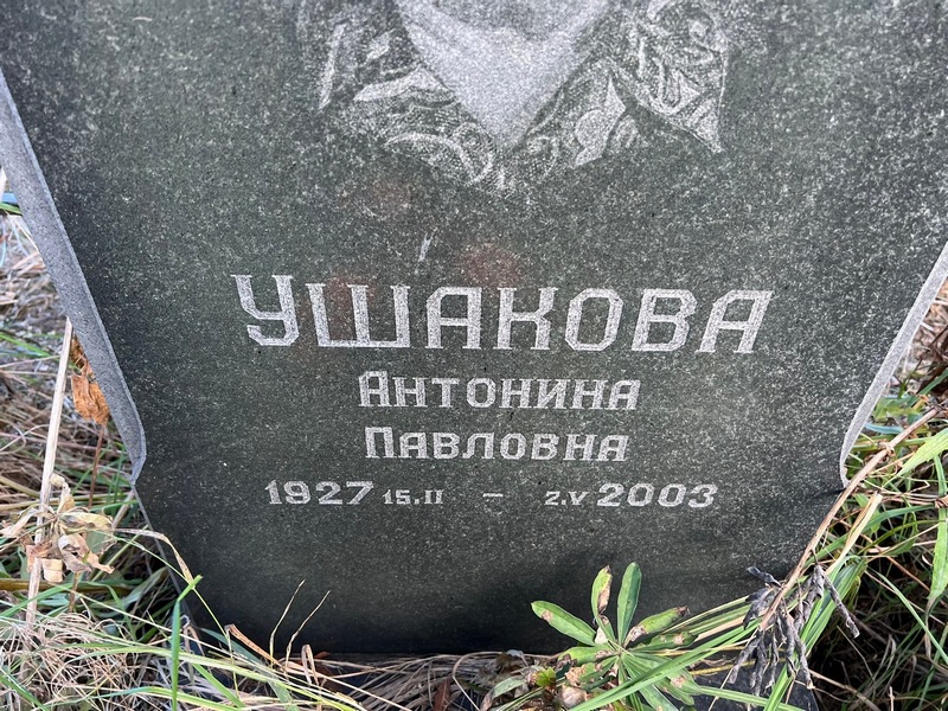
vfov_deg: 53.1
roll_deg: -0.8
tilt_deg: -36.7
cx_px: 474
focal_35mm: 26
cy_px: 356
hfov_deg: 67.3
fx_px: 712
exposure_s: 1/121
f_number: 1.5
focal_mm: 5.7
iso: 125
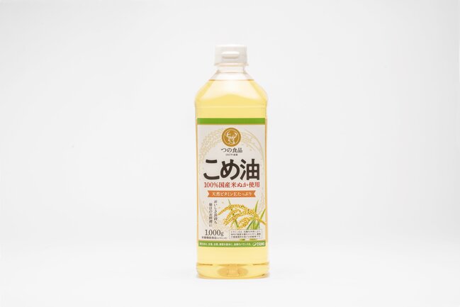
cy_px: 154
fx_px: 1342
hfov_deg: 19.5
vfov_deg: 13.0
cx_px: 230
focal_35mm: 105
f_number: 16
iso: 100
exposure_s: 1/125
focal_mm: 105
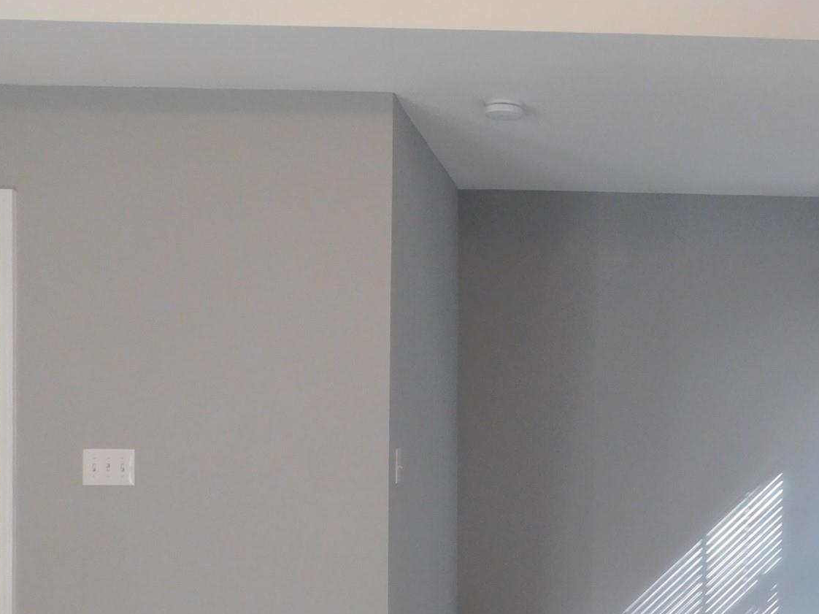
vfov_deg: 34.2
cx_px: 655
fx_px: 993
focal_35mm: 42
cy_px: 383
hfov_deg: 42.8
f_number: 3
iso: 360
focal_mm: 4
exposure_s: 1/30
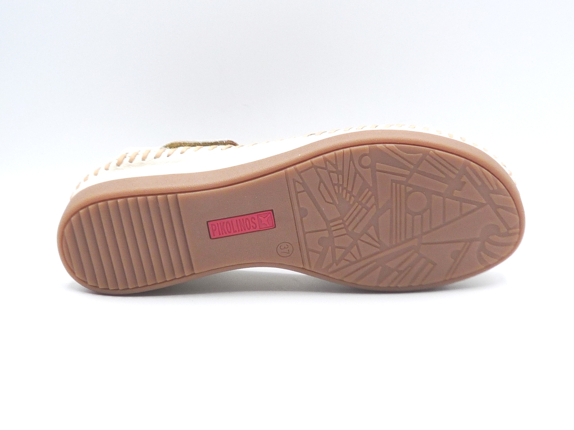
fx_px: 829
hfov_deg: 38.2
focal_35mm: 50
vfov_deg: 29.1
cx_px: 287
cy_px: 215
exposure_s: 1/250
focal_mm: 5
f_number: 4
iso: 100
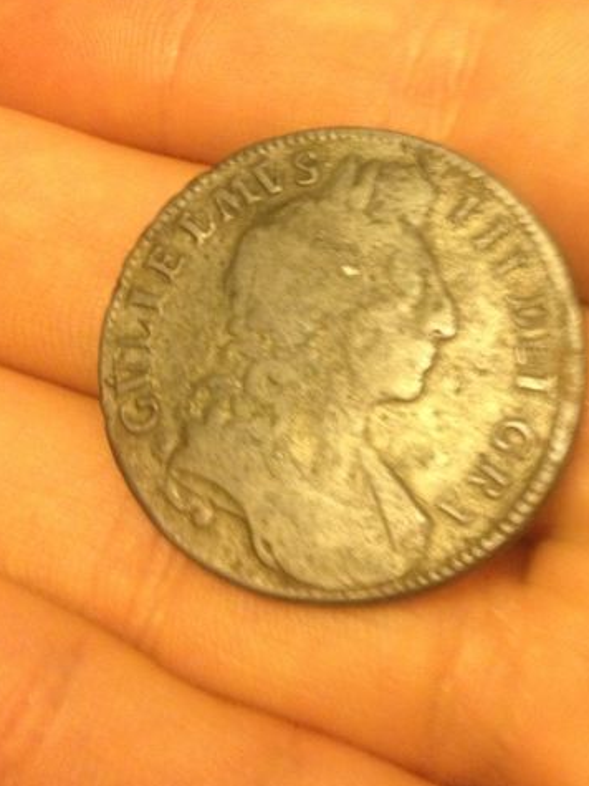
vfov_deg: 32.2
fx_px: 1339
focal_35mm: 59
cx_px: 382
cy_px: 215
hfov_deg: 24.7
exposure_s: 1/20
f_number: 2.4
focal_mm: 4.28
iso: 320
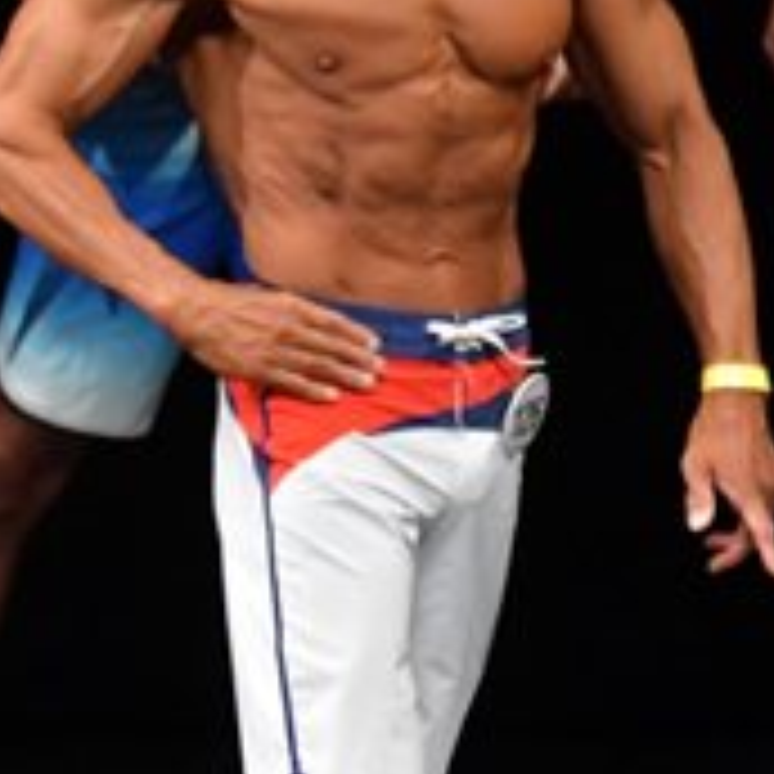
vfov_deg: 1.7
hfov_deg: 1.7
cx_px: -569
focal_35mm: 1031
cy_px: 432
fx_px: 26081
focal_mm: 180
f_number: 5.6
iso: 3200
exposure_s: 1/400
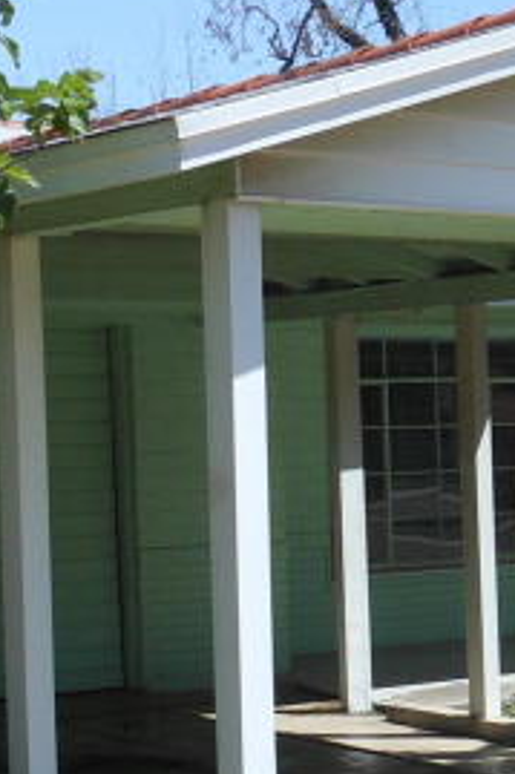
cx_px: 630
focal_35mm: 99
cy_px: 466
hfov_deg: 13.4
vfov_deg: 20.6
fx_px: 2127
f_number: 3.2
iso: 80
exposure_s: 1/800
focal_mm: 4.5
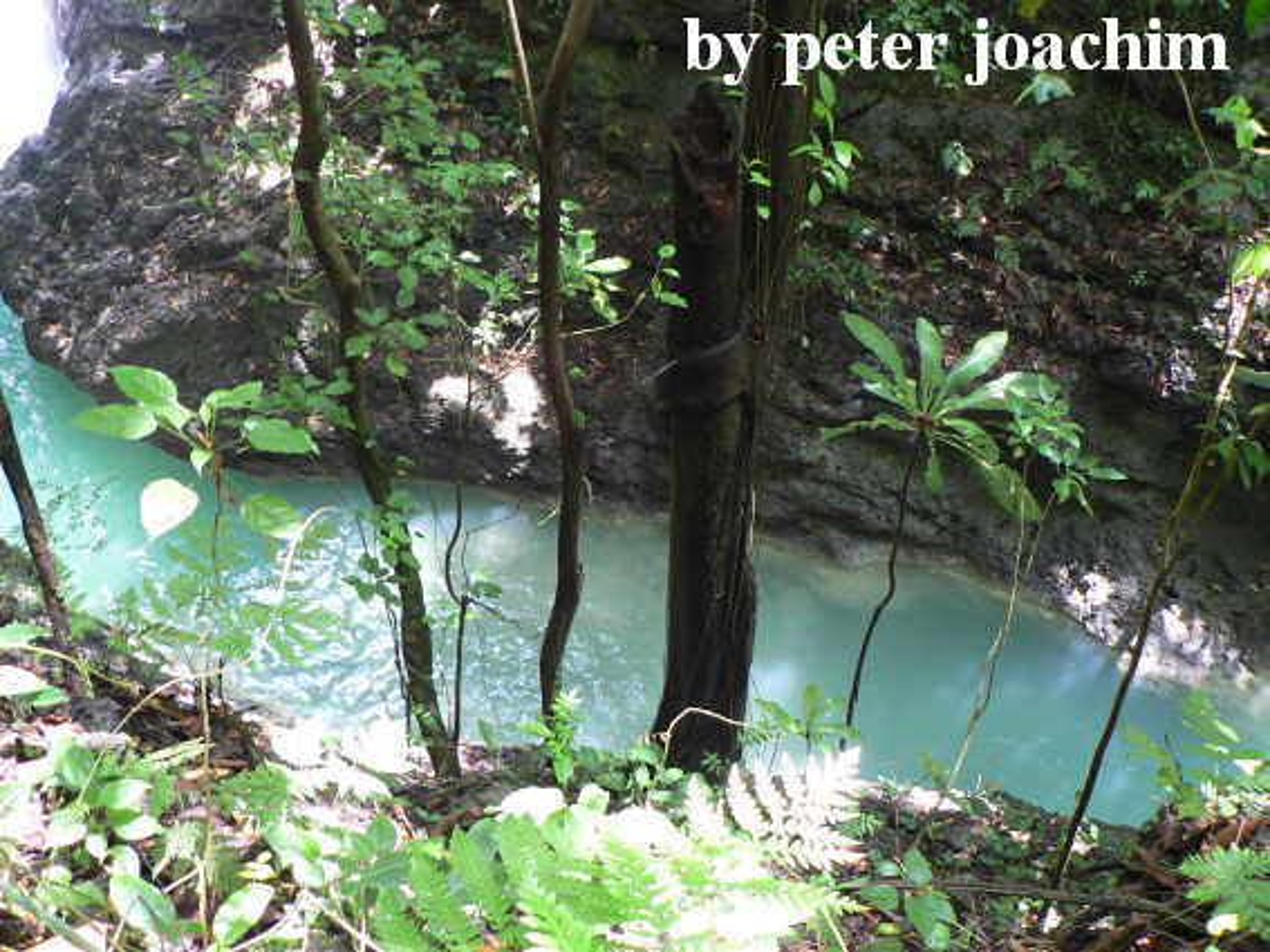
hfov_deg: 52.6
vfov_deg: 40.7
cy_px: 476
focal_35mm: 35
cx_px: 635
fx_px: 1284
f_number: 2.8
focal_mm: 6
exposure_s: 1/15
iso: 200
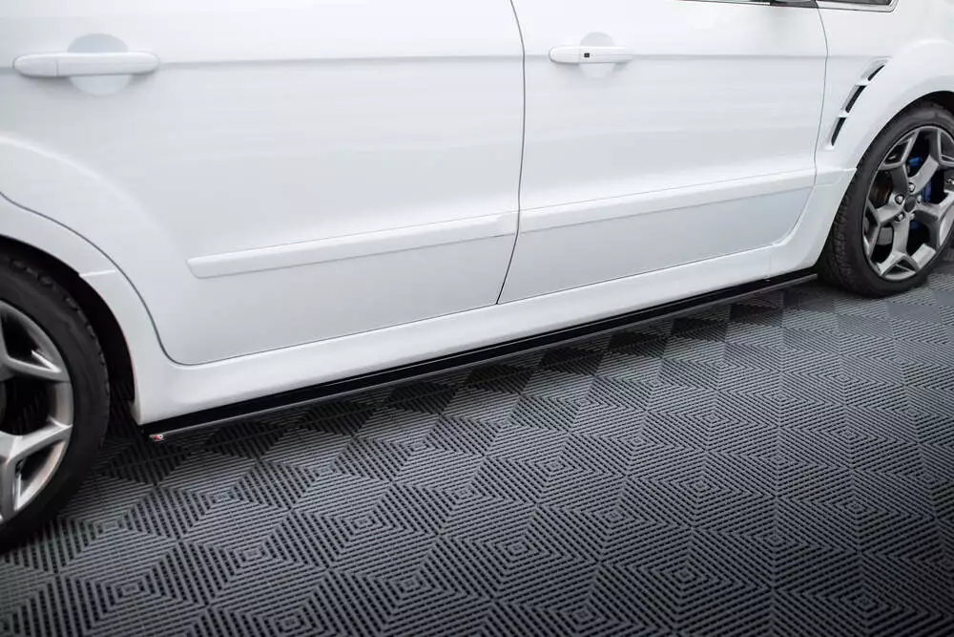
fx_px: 989
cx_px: 505
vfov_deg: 35.7
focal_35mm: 37
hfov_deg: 51.5
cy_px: 301
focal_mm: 35
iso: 500
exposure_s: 1/125
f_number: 2.5
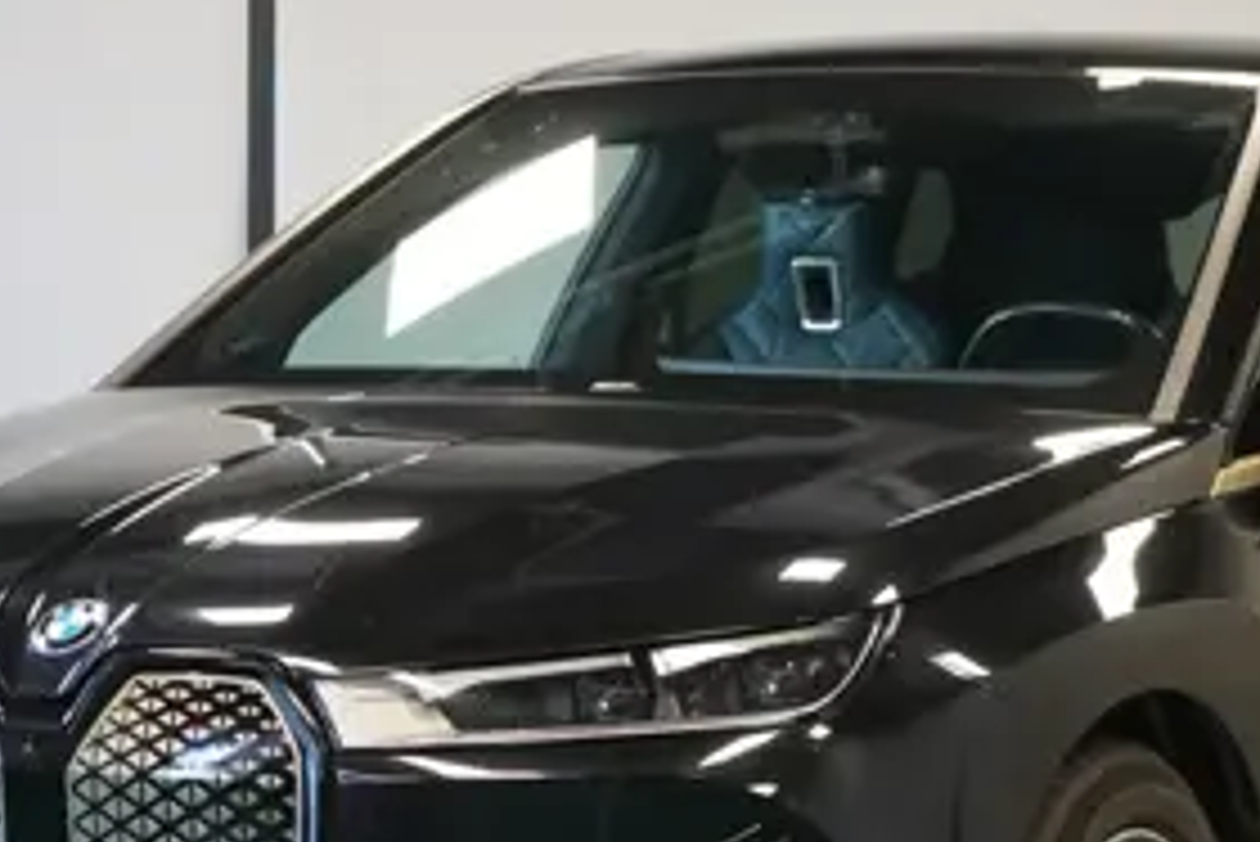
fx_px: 5217
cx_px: 814
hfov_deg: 13.8
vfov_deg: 9.2
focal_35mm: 149
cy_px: 500
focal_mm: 58
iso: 5000
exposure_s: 1/160
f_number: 5
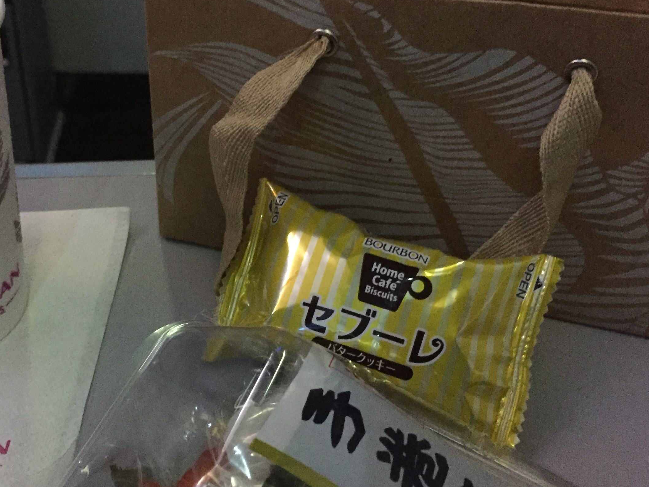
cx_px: 241
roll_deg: -3.1
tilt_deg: -33.9
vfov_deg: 32.2
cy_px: 240
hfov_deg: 41.7
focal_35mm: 45
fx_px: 844
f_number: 2.2
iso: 400
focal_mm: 4.15
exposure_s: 1/15
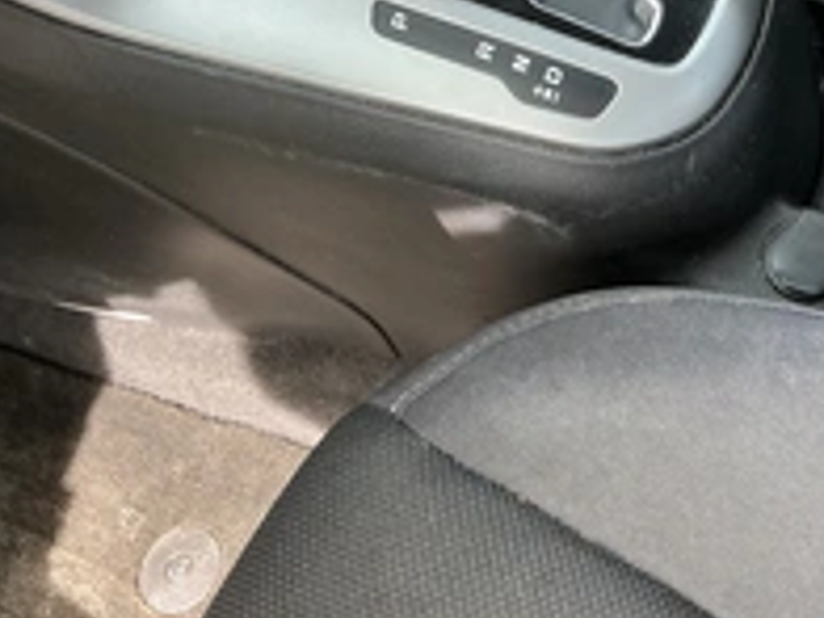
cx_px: 706
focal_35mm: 57
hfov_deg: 32.5
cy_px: 84
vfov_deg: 25.0
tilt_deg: -58.5
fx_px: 1357
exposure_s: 1/122
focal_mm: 3
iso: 50
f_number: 1.8
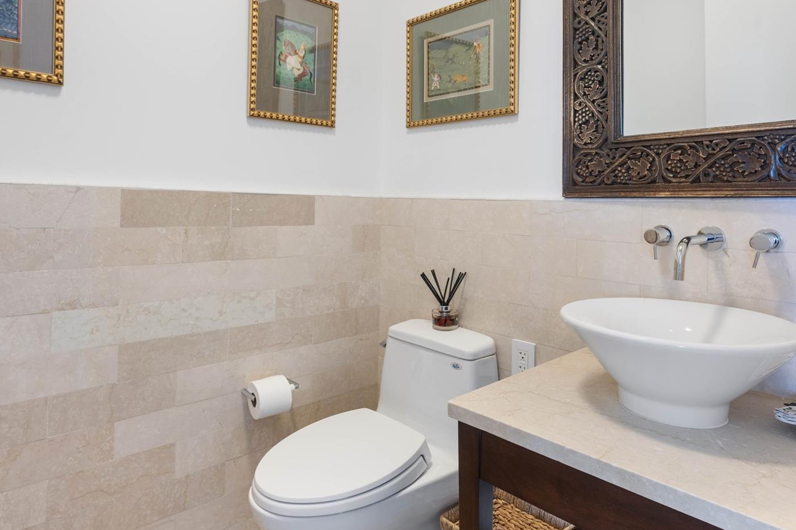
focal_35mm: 23
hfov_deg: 76.8
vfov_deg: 55.2
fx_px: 503
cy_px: 213
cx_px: 391
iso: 200
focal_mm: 15.5
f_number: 9
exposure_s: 4
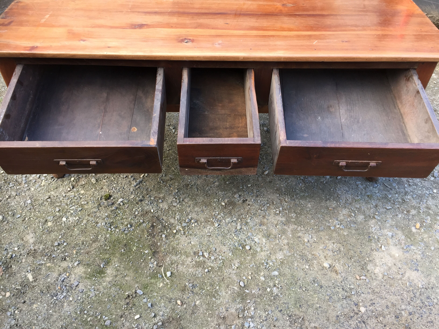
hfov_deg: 61.7
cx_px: 220
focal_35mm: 29
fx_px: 368
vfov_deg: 48.2
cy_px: 164
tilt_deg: -47.0
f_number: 2.2
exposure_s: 1/100
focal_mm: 4.15
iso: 40
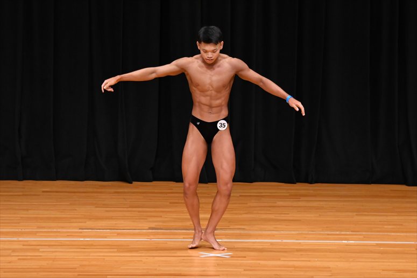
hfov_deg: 7.6
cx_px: 208
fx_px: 3126
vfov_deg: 5.1
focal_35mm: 270
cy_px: 139
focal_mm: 180
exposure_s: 1/400
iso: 3200
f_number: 5.6
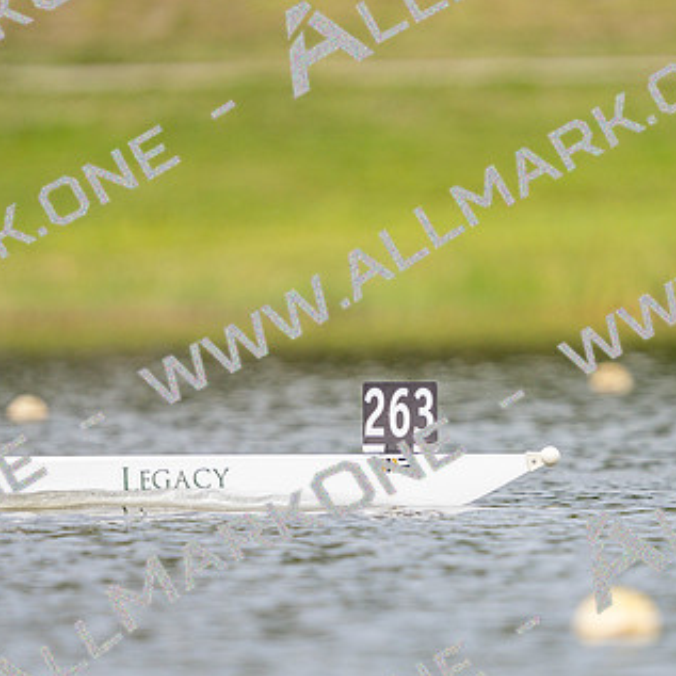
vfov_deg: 1.3
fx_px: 30932
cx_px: 403
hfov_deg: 1.3
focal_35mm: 1400
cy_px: 411
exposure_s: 1/2500
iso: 200
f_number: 4
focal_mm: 600
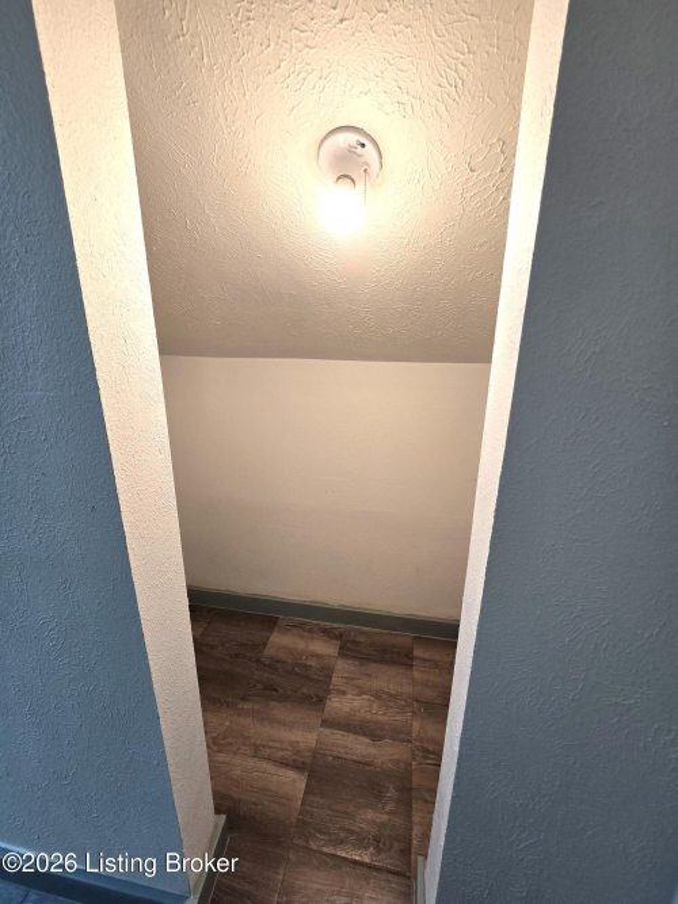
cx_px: 339
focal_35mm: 13
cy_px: 452
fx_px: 340
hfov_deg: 89.9
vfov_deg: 106.2
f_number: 2.2
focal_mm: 2.2
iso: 80
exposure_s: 1/60
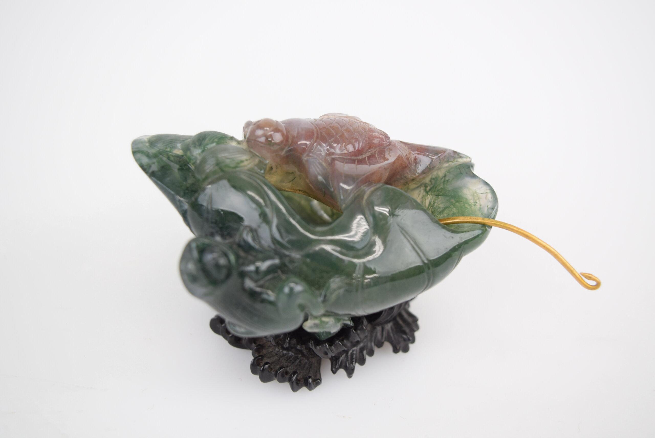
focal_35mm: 39
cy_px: 219
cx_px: 328
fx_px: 710
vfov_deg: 34.3
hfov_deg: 49.5
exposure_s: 1/80
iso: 400
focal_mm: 26
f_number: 4.5
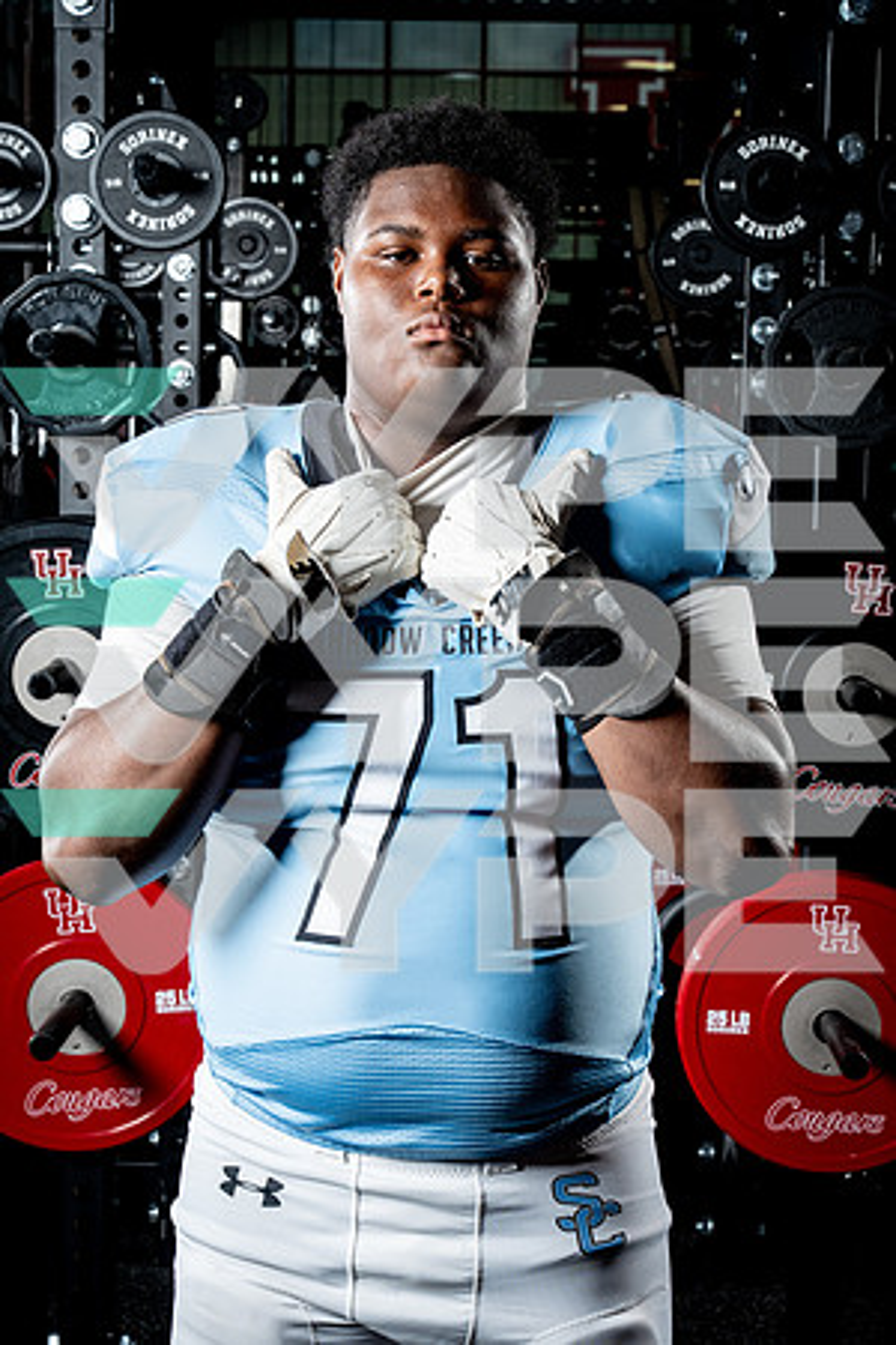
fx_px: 2389
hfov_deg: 21.2
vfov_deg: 31.4
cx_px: 448
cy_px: 672
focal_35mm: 64
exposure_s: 1/250
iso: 640
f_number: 9
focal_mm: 64
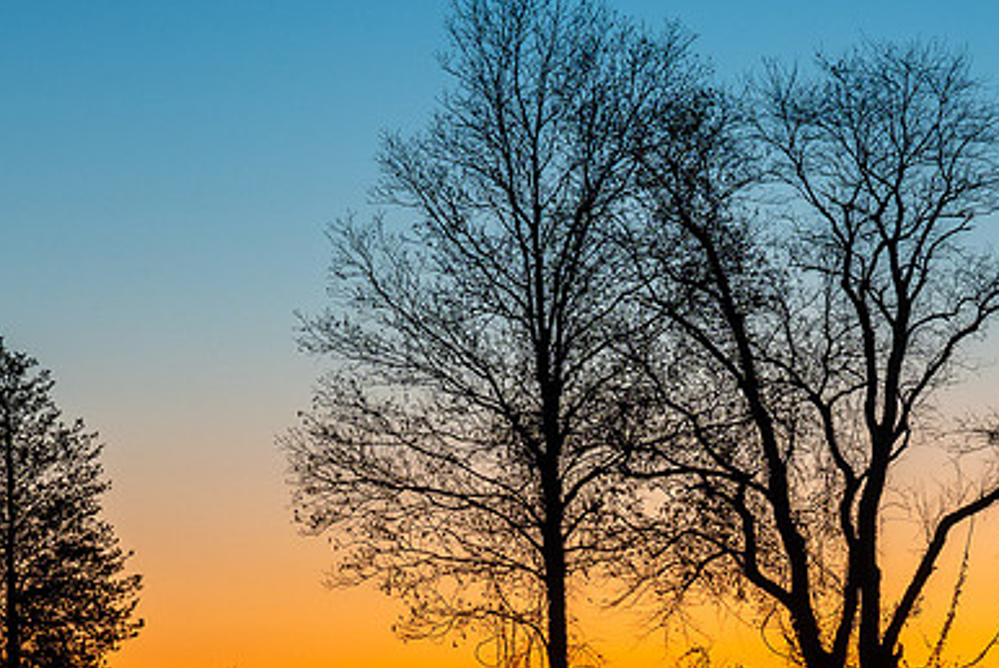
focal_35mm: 195
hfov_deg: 10.5
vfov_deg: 7.1
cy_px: 428
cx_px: 560
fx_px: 5415
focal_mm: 60
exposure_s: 1/1.25
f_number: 7.1
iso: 64
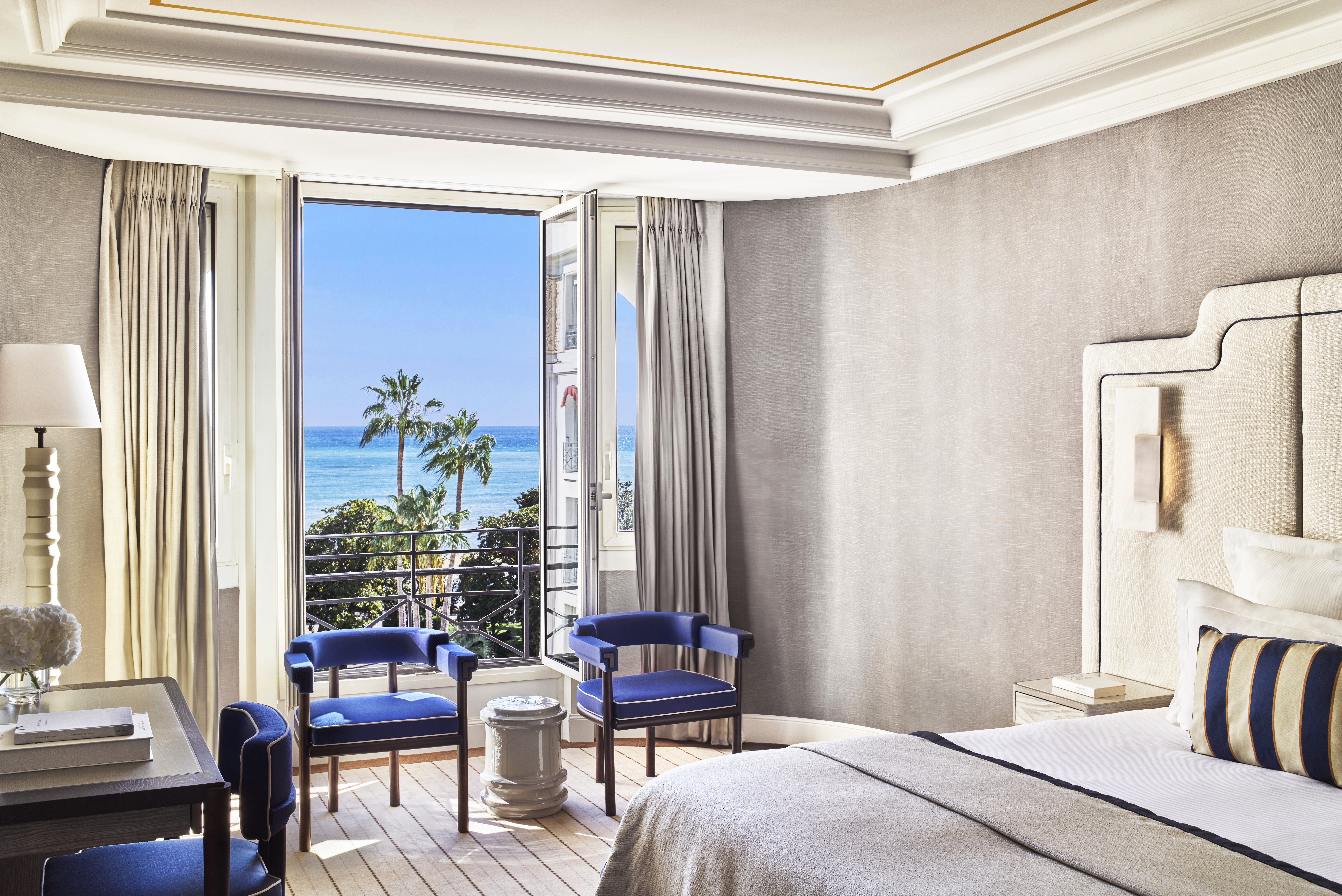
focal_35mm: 35
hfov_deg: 54.4
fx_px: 1305
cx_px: 671
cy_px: 448
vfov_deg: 37.9
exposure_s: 1/15
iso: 100
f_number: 8
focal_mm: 35
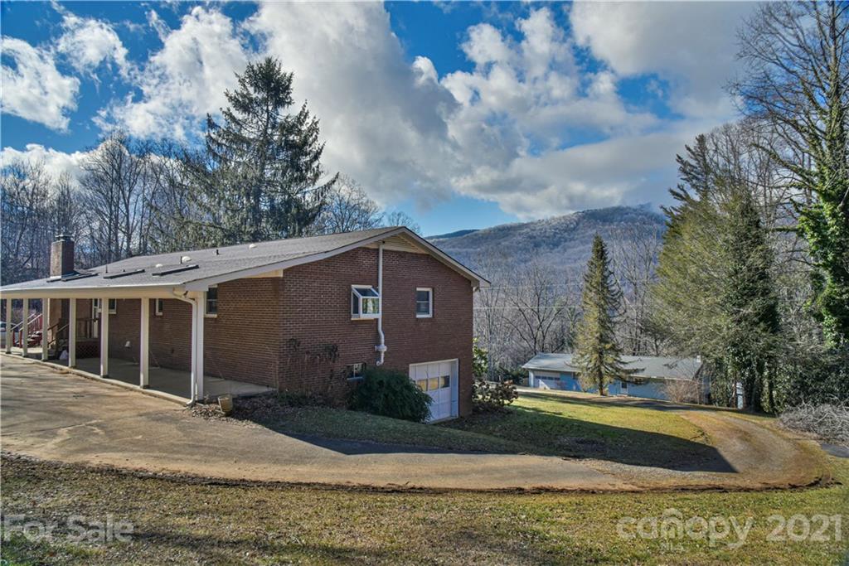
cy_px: 283
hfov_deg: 73.7
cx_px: 424
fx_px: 566
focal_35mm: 24
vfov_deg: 53.1
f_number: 11
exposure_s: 1/500
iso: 1600
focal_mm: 24
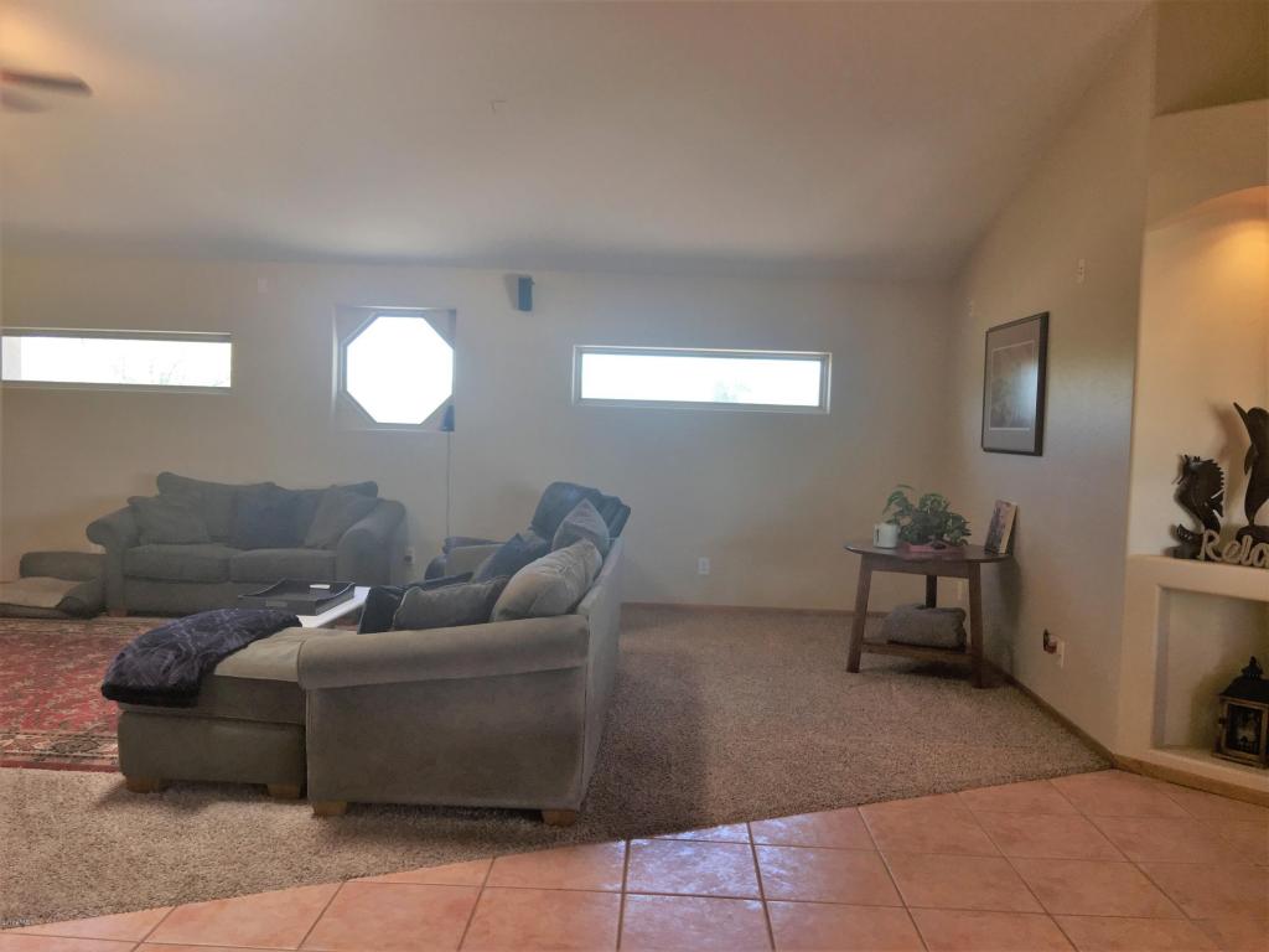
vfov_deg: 48.2
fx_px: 1063
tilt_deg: -2.2
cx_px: 634
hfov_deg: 61.7
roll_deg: -2.7
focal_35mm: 29
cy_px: 476
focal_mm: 4.15
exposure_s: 1/30
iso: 32
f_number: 2.2
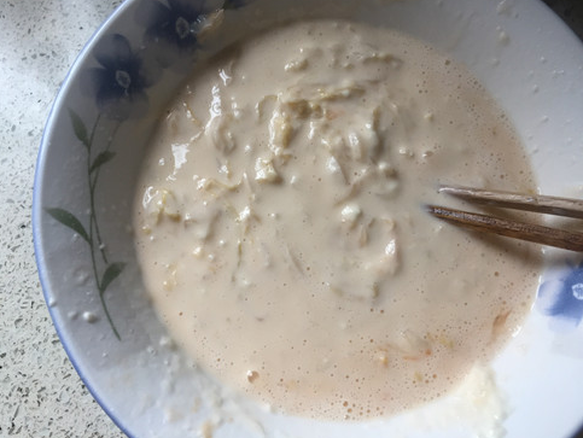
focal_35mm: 30
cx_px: 296
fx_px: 506
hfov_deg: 59.9
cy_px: 218
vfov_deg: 46.9
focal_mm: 4.15
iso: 80
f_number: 2.2
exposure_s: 1/30
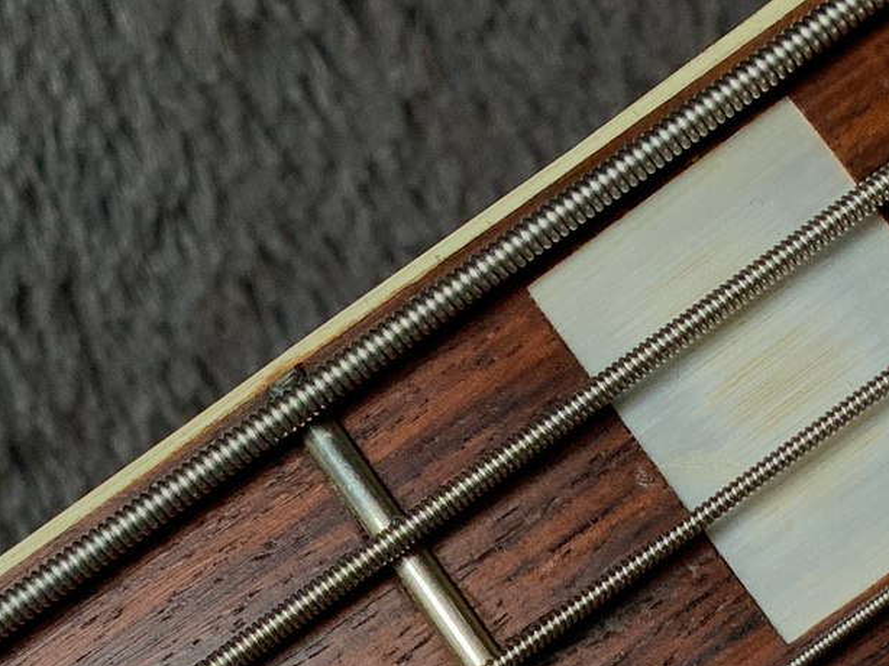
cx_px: 368
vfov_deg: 12.1
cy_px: 705
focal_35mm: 121
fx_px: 3106
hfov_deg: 16.3
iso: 32
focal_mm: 3
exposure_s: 1/312
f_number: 1.8
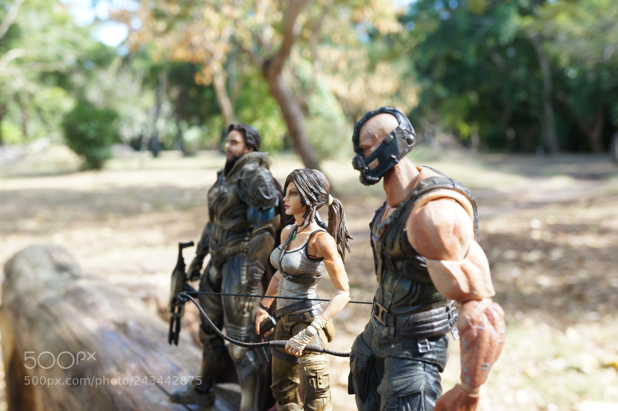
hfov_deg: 43.6
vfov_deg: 29.8
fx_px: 772
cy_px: 206
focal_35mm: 45
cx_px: 309
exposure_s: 1/60
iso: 200
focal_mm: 30
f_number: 6.3
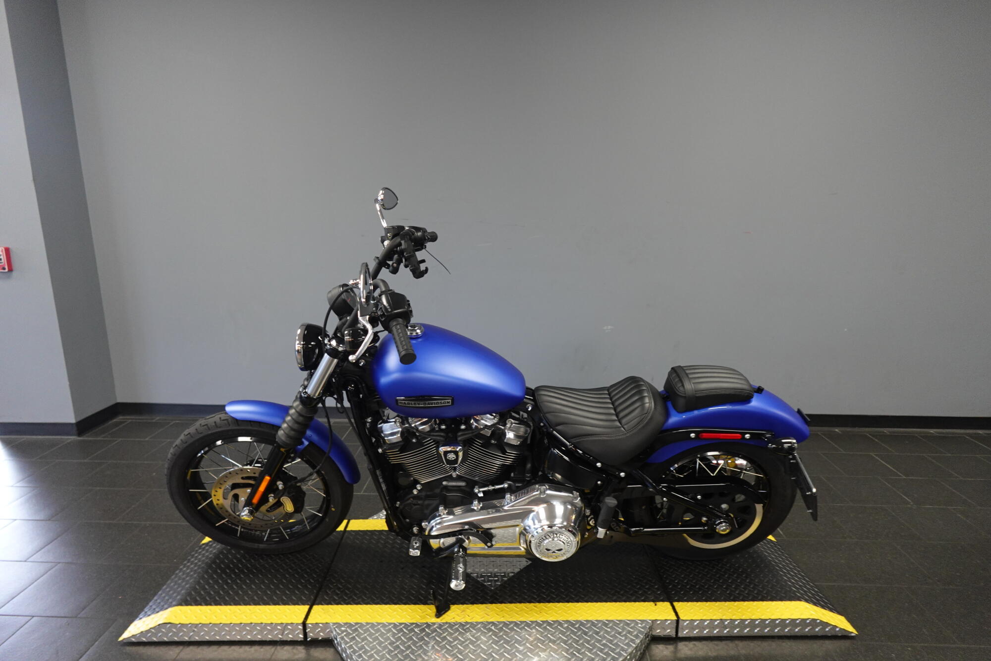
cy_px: 330
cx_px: 496
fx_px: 550
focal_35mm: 20
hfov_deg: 84.0
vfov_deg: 61.9
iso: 500
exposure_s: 1/80
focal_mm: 7.6
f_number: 2
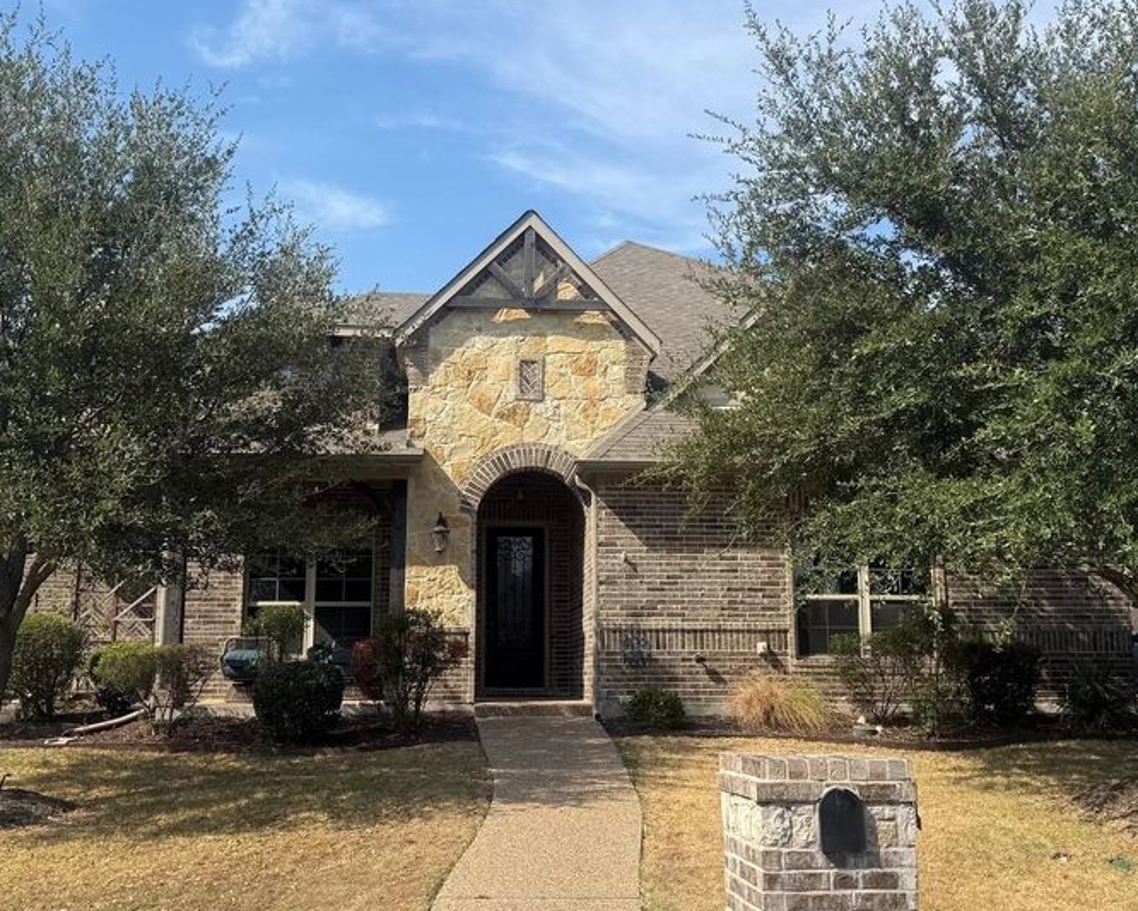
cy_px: 468
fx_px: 1213
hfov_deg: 50.3
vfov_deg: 41.2
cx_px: 554
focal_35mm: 36
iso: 80
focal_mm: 6.76
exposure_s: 1/3425
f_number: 1.78
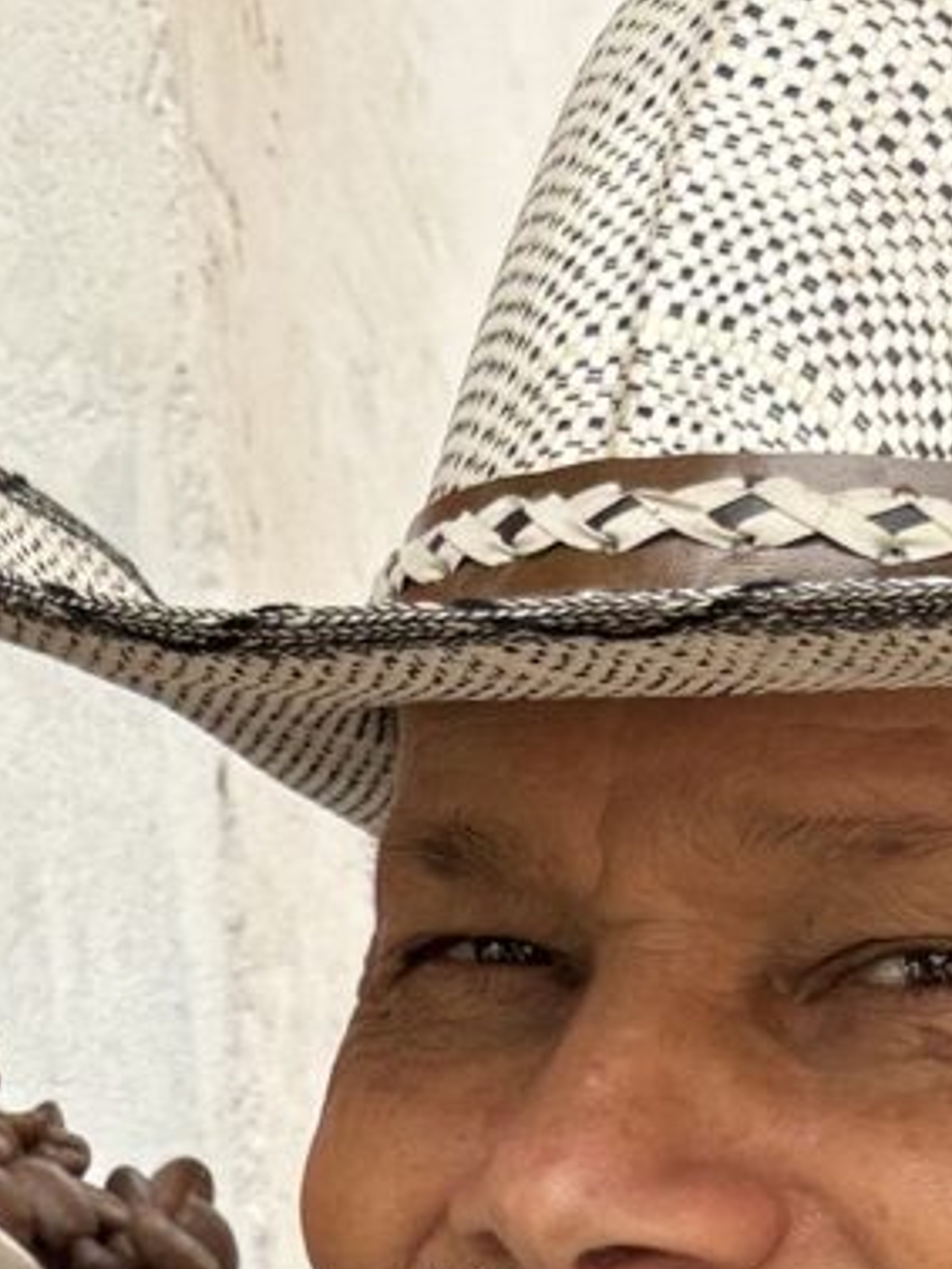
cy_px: 2555
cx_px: 276
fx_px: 5057
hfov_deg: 10.7
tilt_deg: -19.9
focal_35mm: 138
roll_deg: +3.5
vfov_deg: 12.5
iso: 40
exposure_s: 1/179
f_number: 1.6
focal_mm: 5.96
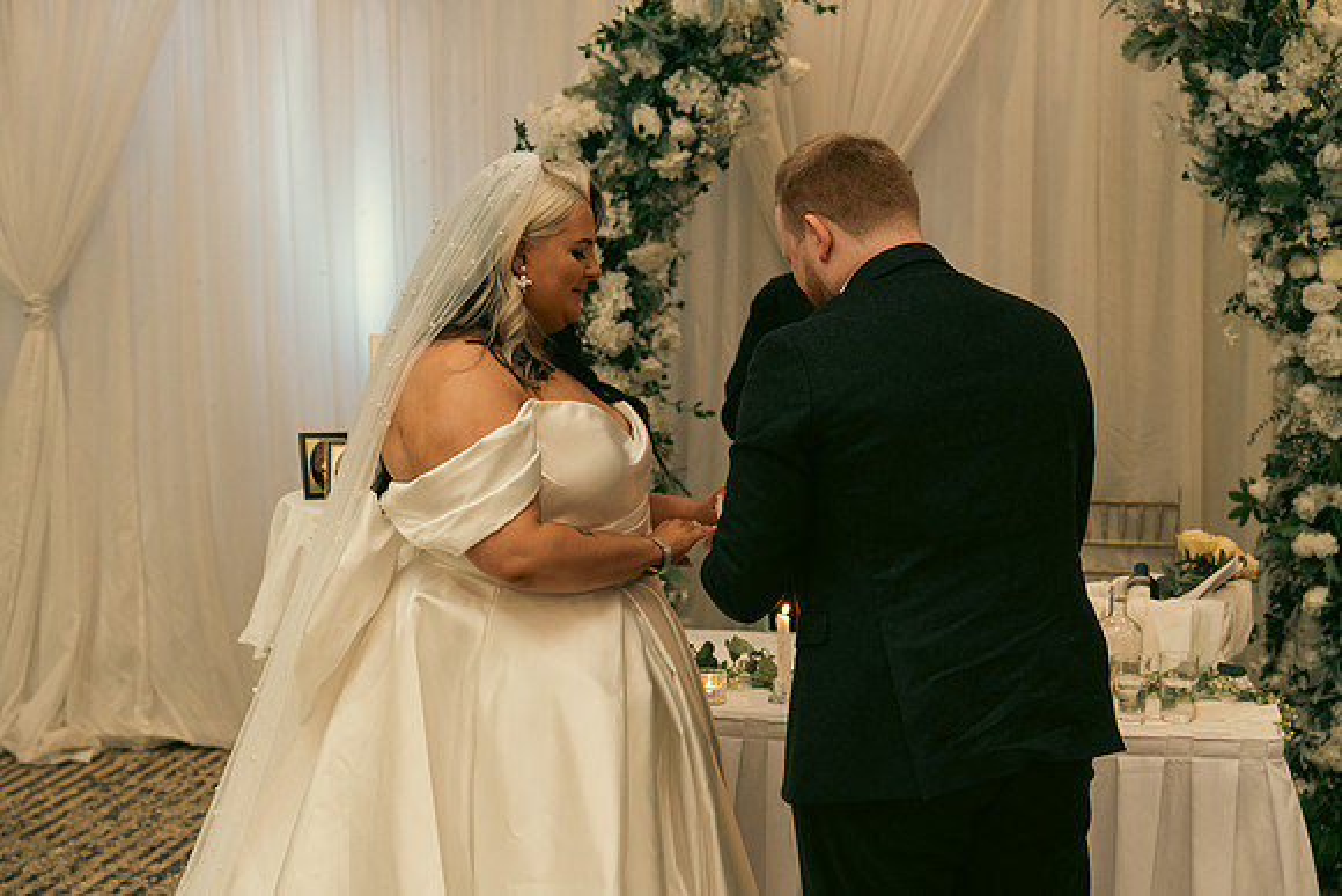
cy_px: 448
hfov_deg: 42.7
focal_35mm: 46
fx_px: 1715
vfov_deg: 29.3
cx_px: 671
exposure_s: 1/160
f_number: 3.5
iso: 2500
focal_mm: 46
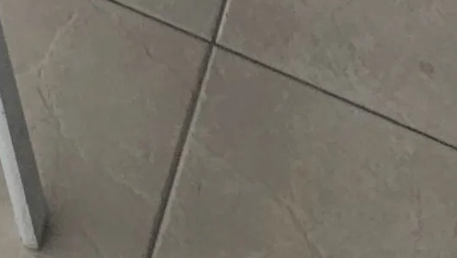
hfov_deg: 18.1
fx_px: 1285
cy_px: -994
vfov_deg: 6.5
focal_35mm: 106
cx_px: -222
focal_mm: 2.2
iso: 50
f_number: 2.2
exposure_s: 1/290
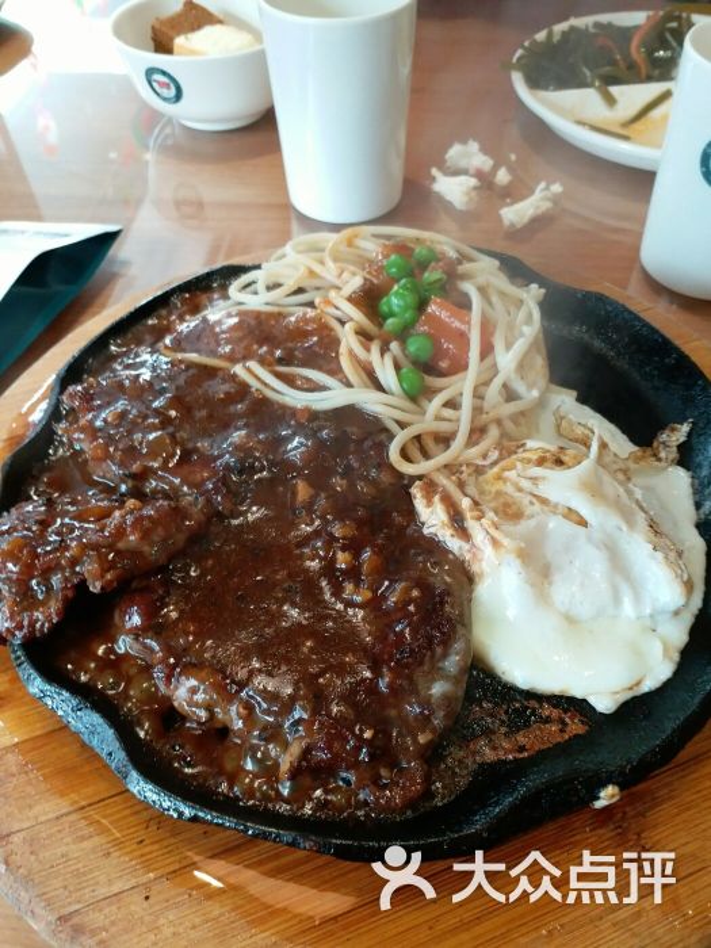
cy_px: 474
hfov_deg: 51.4
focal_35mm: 27
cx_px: 356
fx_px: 739
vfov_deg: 65.3
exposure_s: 1/33
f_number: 1.9
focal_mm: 3.6
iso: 160
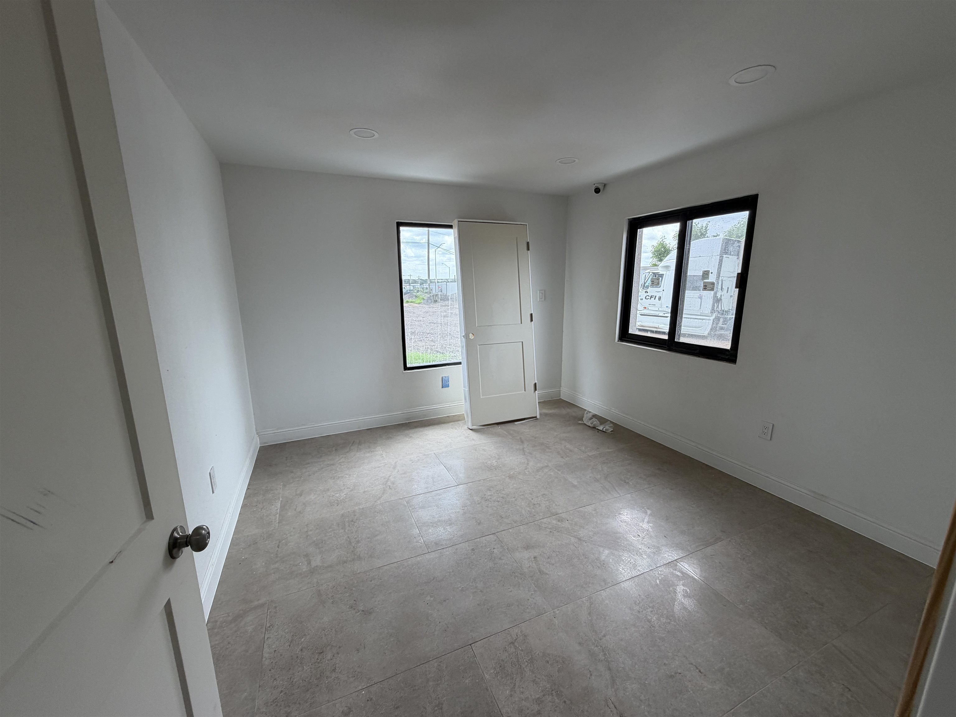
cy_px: 358
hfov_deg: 102.1
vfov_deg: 85.7
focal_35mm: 14
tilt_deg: -11.8
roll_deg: -0.1
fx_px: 387
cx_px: 478
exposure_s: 1/134
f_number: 2.2
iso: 50
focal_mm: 2.22
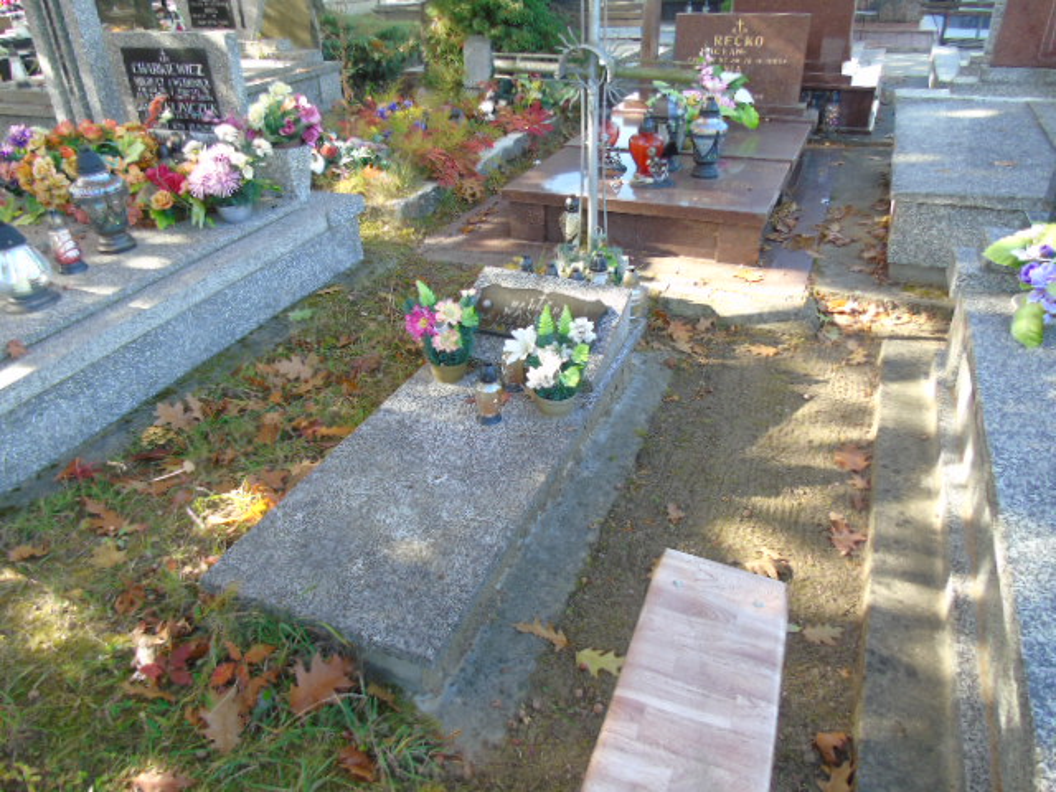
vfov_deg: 54.9
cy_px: 396
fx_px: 763
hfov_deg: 69.4
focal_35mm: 25
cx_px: 528
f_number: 3.4
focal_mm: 4.4
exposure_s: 1/80
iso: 80
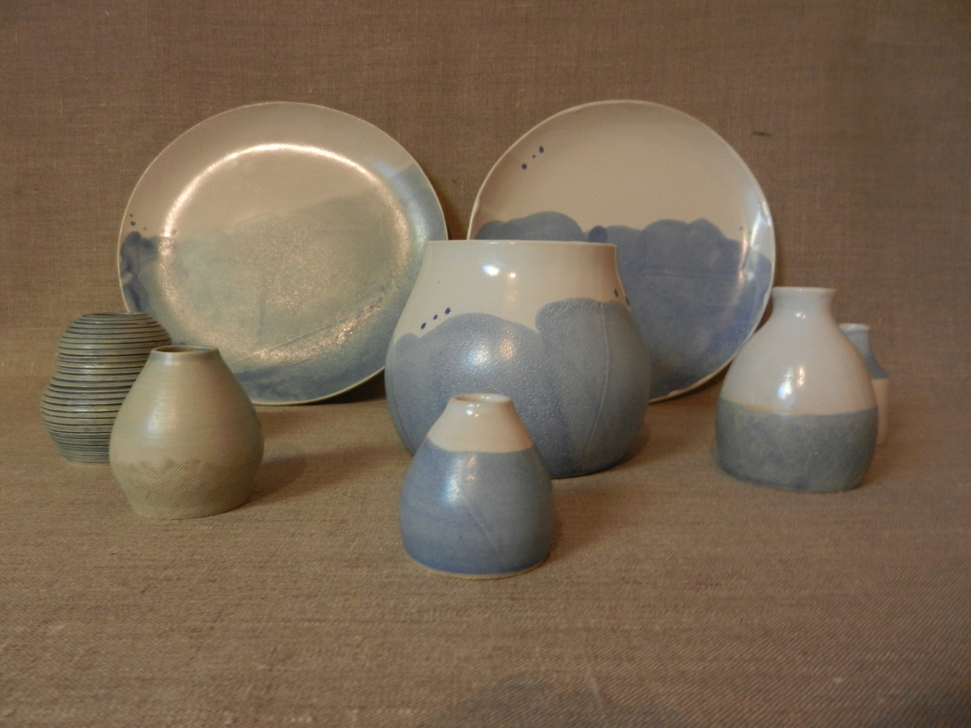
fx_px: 701
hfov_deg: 69.4
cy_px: 364
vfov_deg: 54.9
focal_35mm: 25
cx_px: 486
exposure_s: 1/20
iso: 400
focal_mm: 4.5
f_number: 3.5
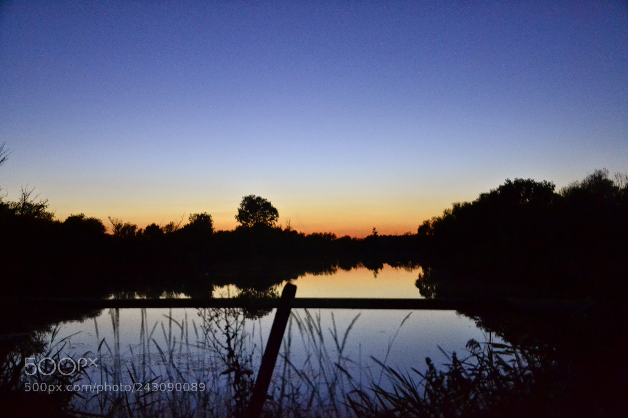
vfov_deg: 41.7
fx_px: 549
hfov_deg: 59.5
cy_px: 209
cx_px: 314
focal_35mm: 32
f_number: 3.8
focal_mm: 21
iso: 3200
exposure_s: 1/10
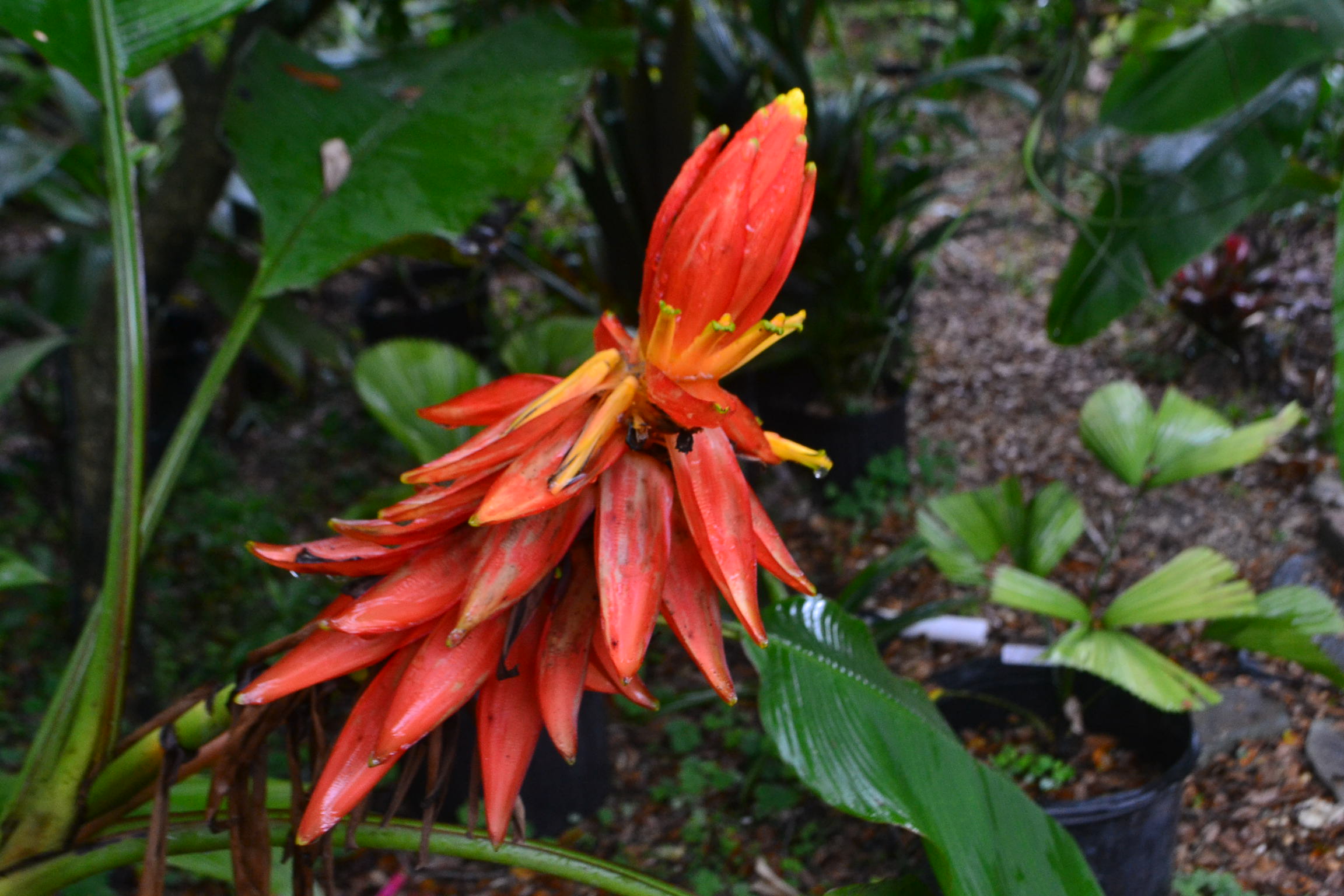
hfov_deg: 41.1
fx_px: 1792
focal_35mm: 48
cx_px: 672
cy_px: 448
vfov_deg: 28.1
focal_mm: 32
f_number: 8
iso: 1250
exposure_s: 1/60
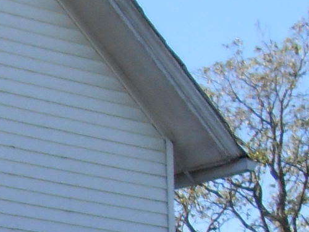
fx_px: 1866
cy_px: 497
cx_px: -385
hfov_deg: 8.7
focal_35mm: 209
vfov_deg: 6.8
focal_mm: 6.3
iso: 80
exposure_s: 1/125
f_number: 7
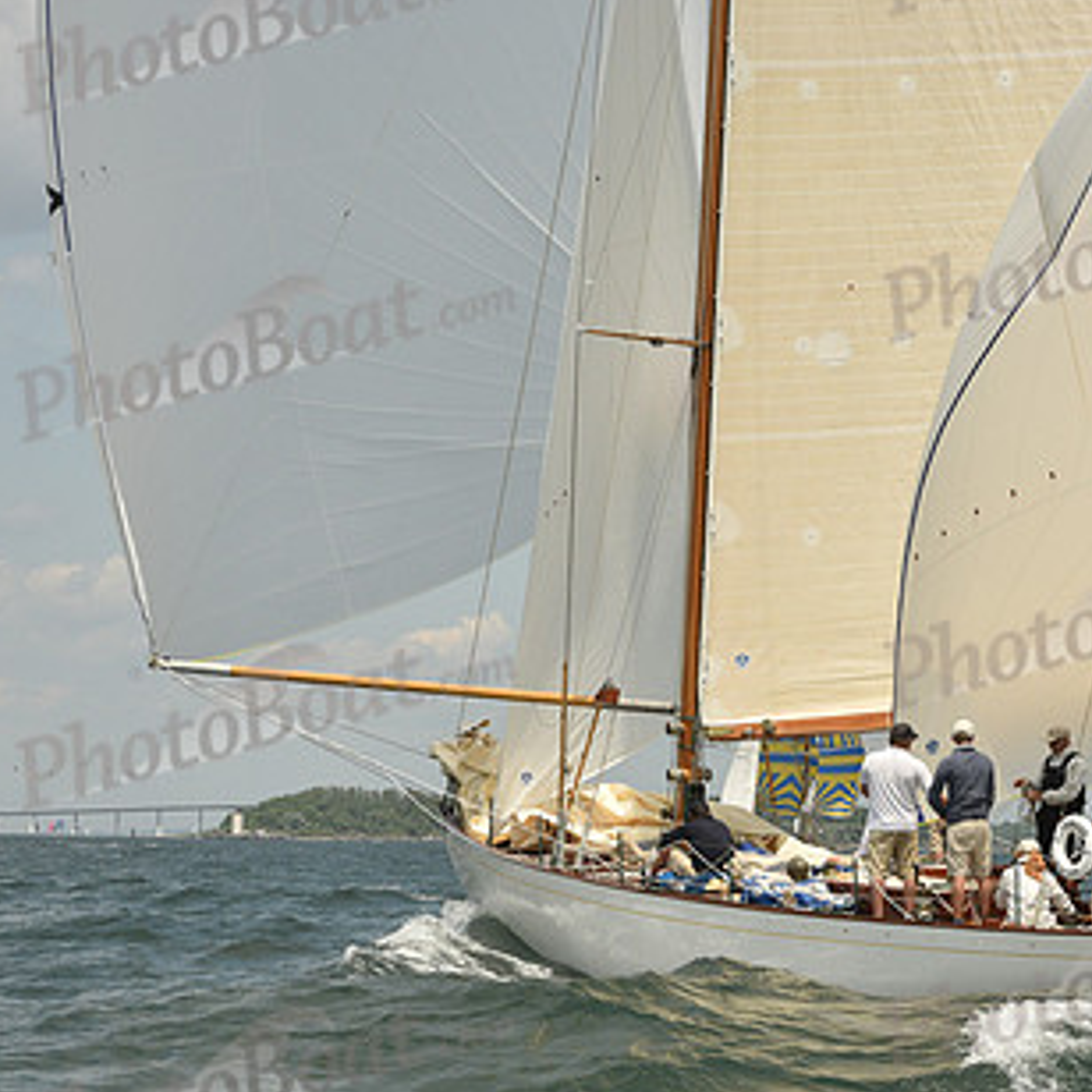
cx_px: 702
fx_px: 3997
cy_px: 484
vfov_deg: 15.6
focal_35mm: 112
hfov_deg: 15.5
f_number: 11
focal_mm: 70
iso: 400
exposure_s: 1/1250
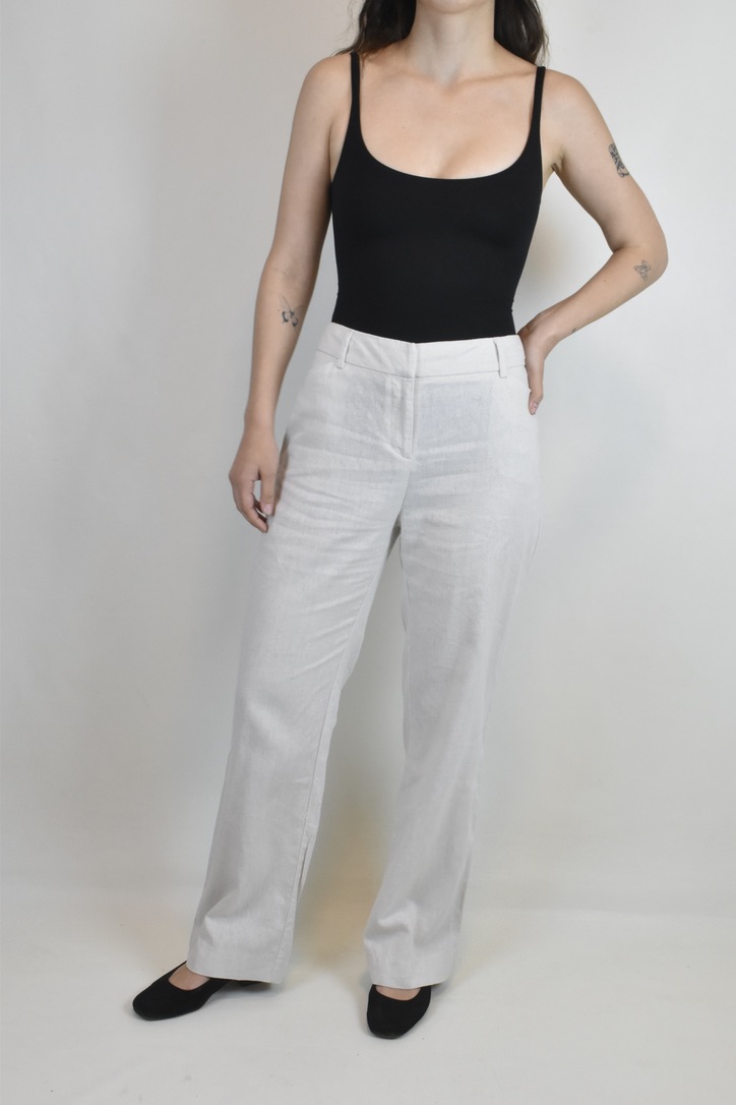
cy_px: 552
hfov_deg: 33.0
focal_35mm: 40
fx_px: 1242
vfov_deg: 47.9
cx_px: 368
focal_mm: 27
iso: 1600
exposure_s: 1/40
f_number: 18
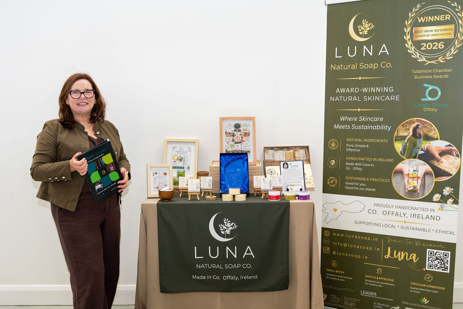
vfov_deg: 34.4
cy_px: 176
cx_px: 231
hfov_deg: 49.9
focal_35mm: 39
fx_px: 498
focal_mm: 31.6
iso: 400
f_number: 4
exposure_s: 1/250
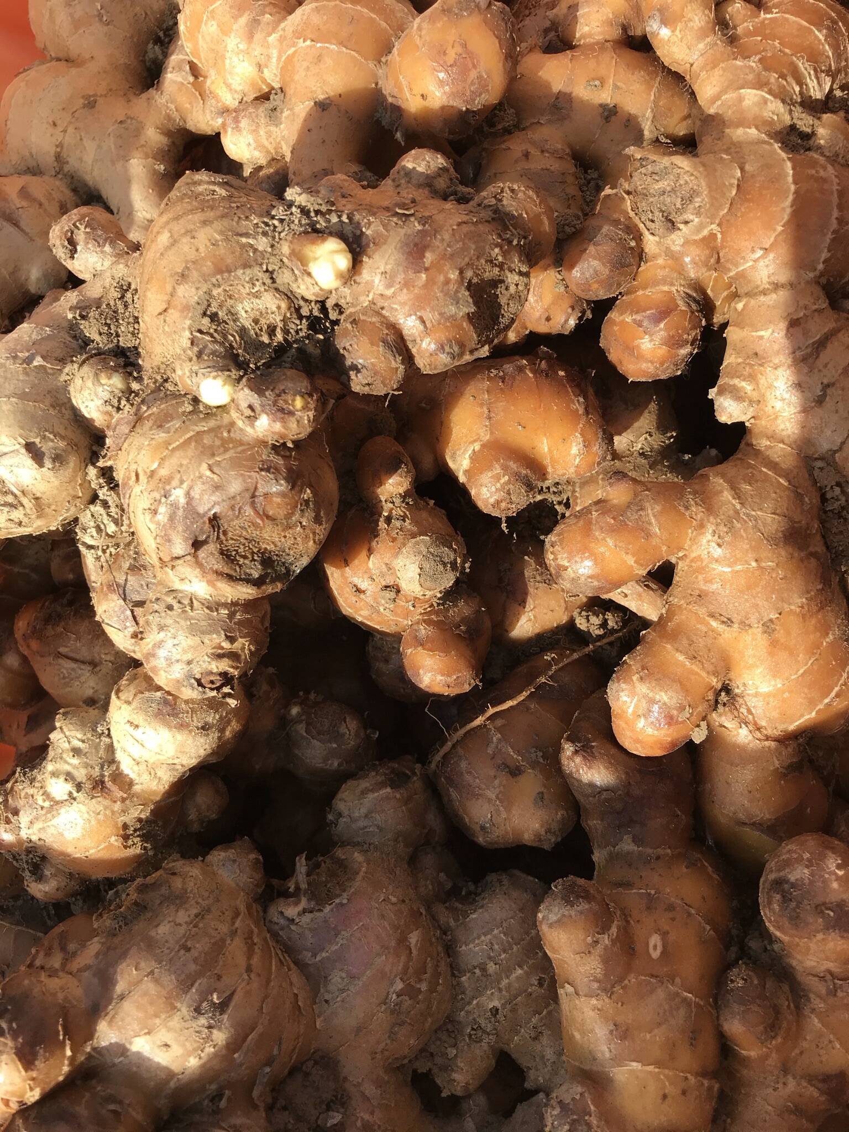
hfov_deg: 49.7
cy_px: 566
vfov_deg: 63.4
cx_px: 424
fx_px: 916
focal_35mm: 28
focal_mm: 3.99
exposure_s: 1/1140
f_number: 1.8
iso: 20
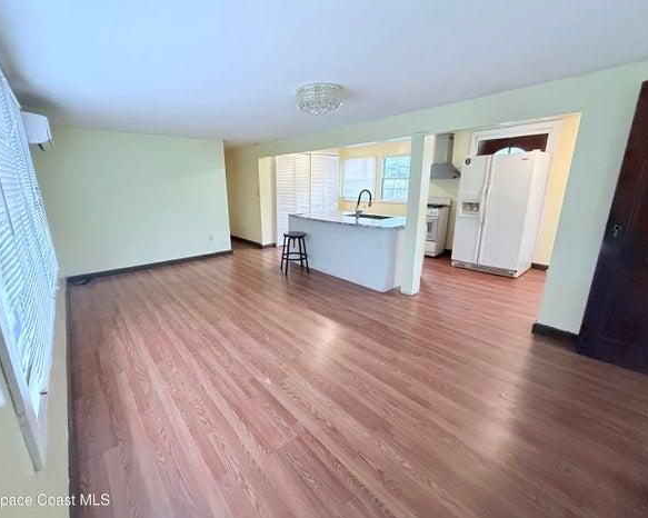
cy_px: 258
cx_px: 296
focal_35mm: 15
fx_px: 288
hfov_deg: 96.6
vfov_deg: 84.0
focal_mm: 2.22
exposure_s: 1/60
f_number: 2.2
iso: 1000
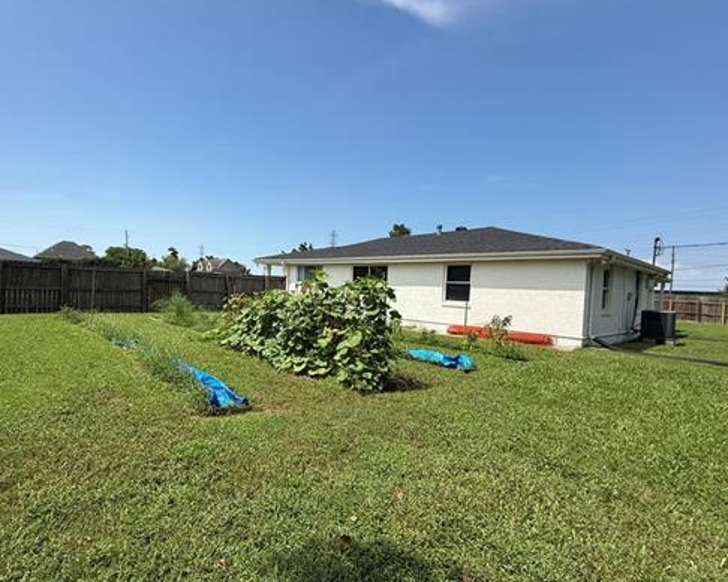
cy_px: 290
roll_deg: -2.5
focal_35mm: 18
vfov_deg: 73.8
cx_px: 264
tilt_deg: -0.4
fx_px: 388
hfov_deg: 84.3
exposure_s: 1/2320
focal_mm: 2.22
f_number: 2.2
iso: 50
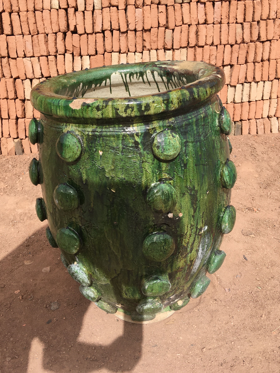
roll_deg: +3.2
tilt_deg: -21.9
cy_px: 165
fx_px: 356
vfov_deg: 55.2
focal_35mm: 33
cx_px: 124
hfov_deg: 42.9
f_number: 2.2
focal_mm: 4.15
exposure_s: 1/1166
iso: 25
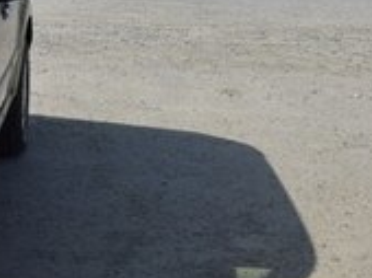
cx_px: -309
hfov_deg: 16.2
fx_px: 1084
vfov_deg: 14.4
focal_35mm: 101
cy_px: 15
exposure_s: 1/400
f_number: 10
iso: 200
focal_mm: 18
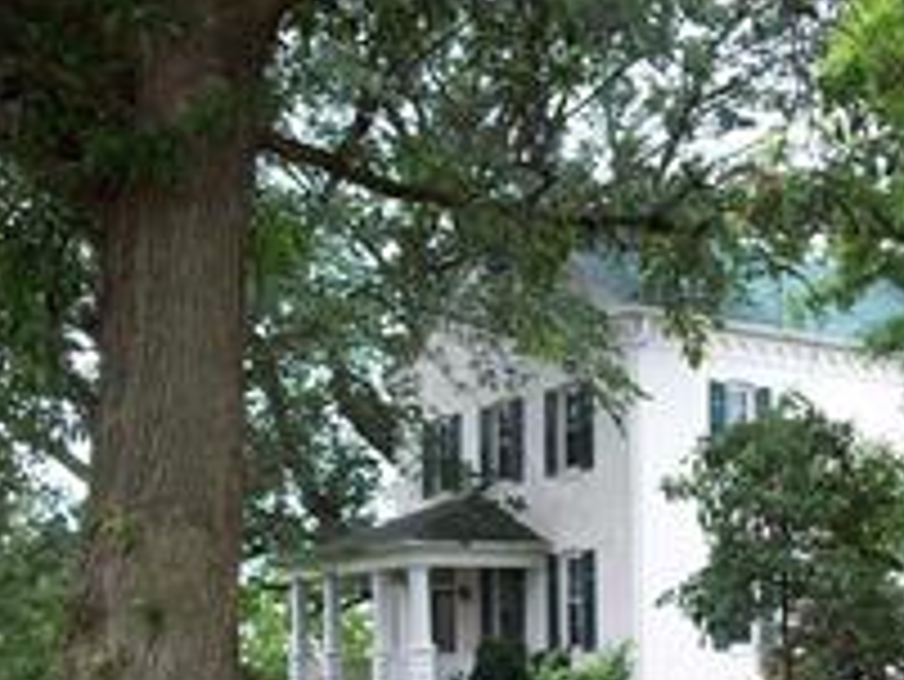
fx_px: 1594
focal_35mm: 61
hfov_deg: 31.1
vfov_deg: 23.6
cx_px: 684
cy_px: 563
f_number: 2.7
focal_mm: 6
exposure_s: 1/233
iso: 80
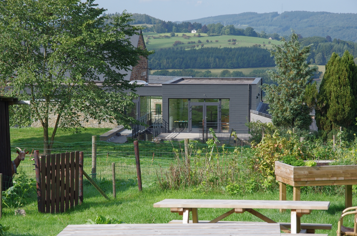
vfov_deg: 14.0
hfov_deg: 21.1
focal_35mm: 97
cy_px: 127
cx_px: 179
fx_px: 960
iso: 200
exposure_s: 1/250
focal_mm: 60
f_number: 8
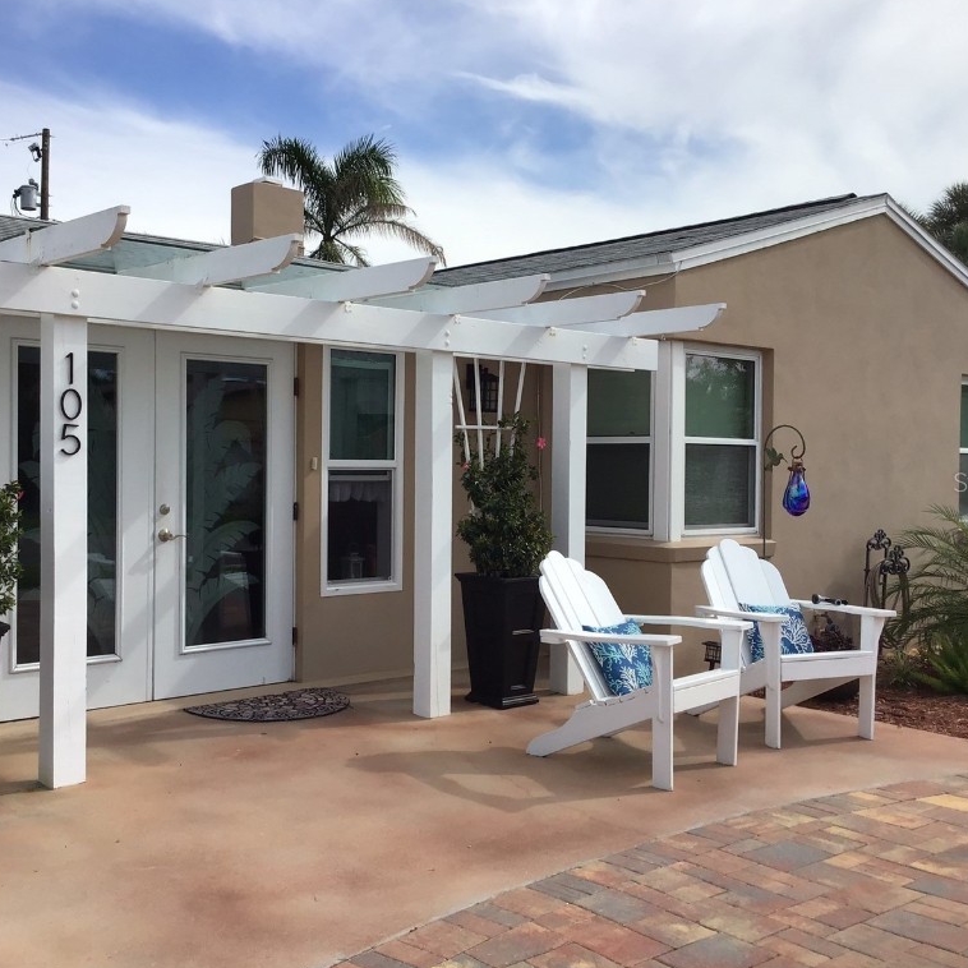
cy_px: 481
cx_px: 420
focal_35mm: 37
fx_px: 1171
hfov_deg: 44.8
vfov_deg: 44.9
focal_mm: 3.3
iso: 25
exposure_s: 1/1481
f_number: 2.4
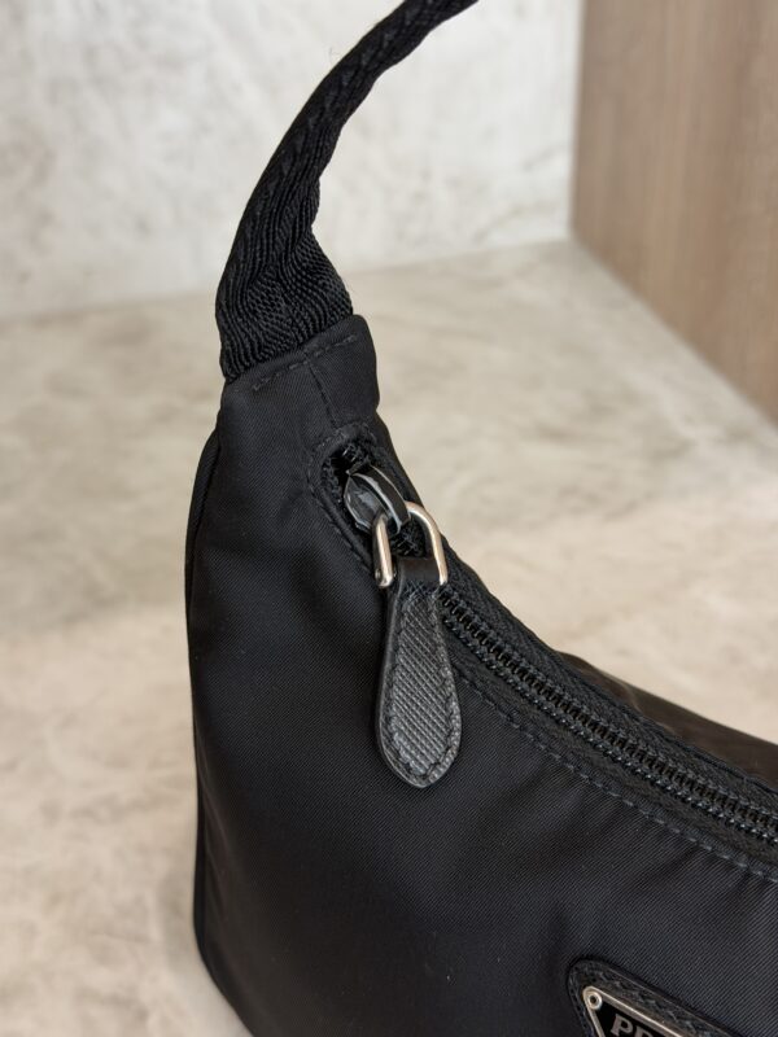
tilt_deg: -34.4
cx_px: 389
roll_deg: -0.1
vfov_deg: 39.7
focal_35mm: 48
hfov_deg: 30.3
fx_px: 1438
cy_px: 518
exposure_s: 1/60
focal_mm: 6.76
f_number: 1.78
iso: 80
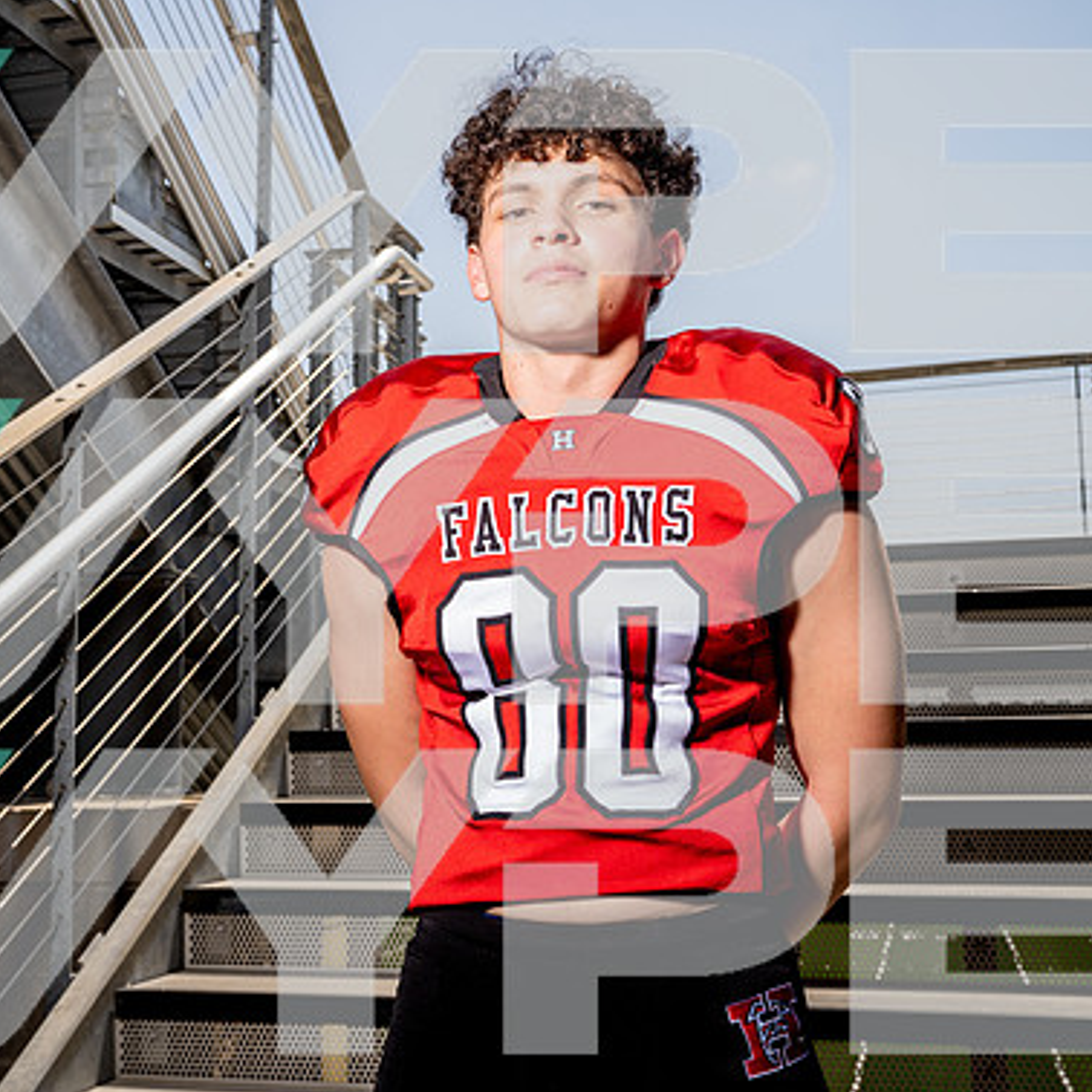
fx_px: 1677
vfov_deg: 36.1
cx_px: 456
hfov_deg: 36.0
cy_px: 553
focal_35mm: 47
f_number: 8
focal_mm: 36
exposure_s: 1/250
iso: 100
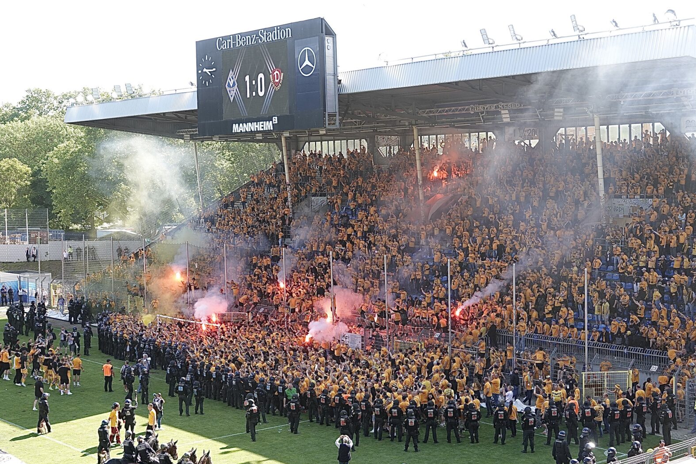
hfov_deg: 38.9
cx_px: 354
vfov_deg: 26.5
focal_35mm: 51
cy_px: 236
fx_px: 986
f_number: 3.2
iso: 100
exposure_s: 1/200
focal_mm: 18.21
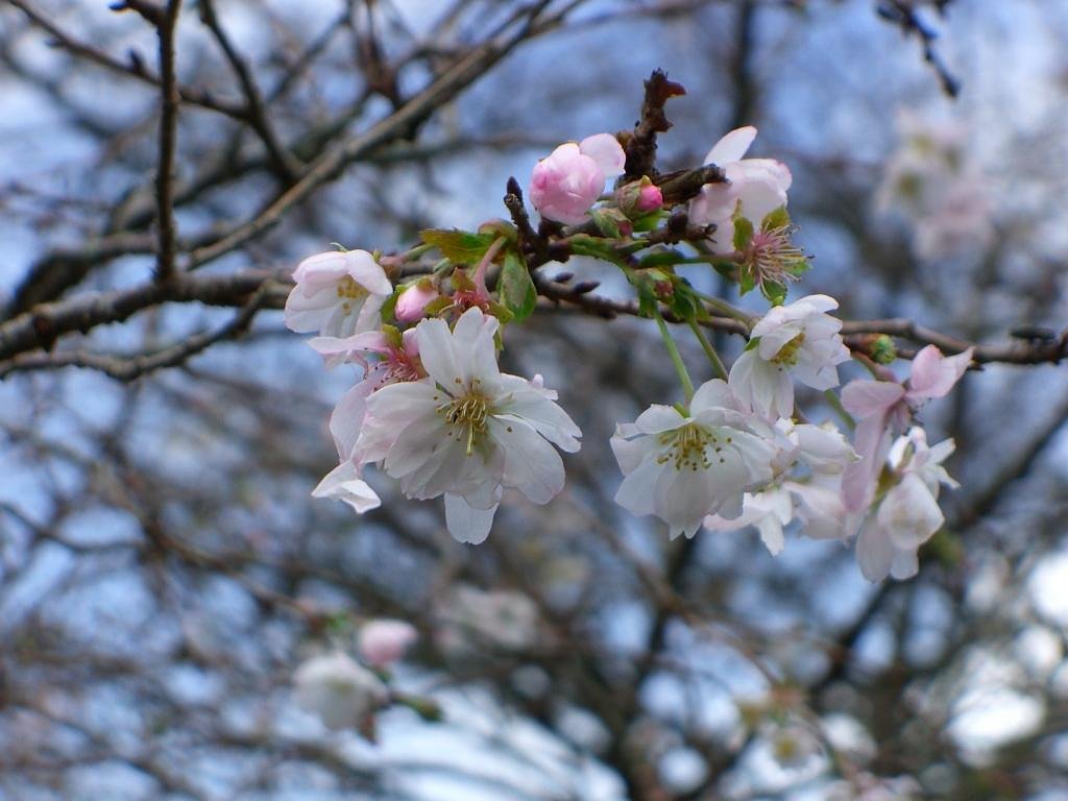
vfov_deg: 13.0
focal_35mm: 114
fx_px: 3517
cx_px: 534
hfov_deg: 17.3
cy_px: 400
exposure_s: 1/250
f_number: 5.1
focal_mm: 23.7
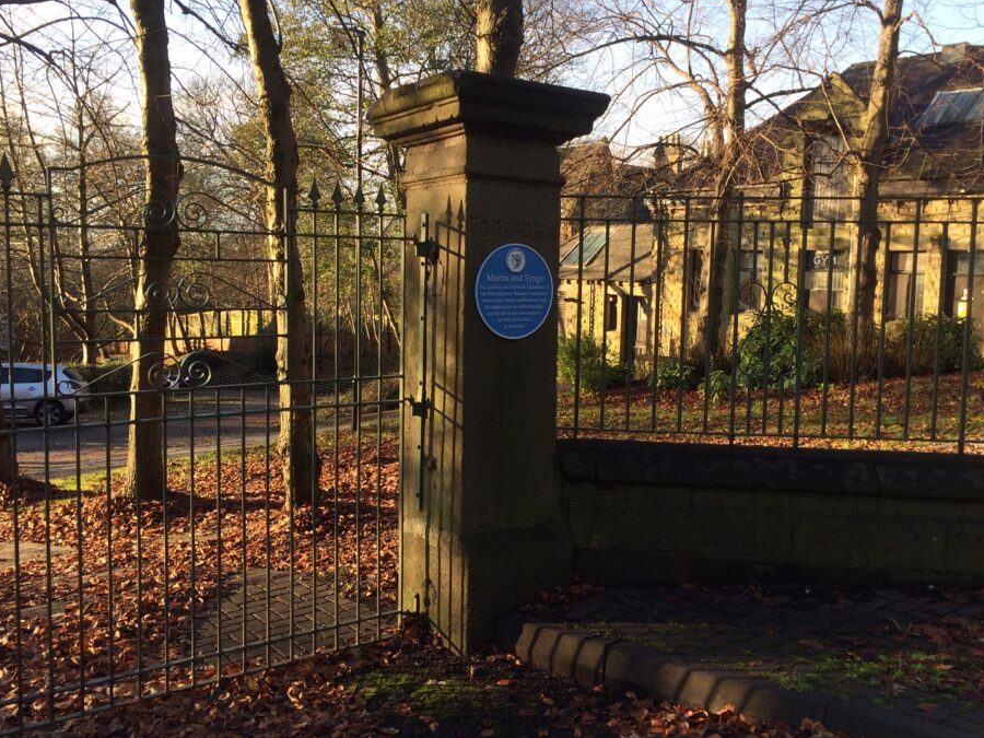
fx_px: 938
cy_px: 358
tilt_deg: -5.1
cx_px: 500
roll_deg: -2.0
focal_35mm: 33
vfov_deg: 42.9
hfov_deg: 55.4
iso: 32
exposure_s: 1/339
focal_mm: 4.15
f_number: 2.2
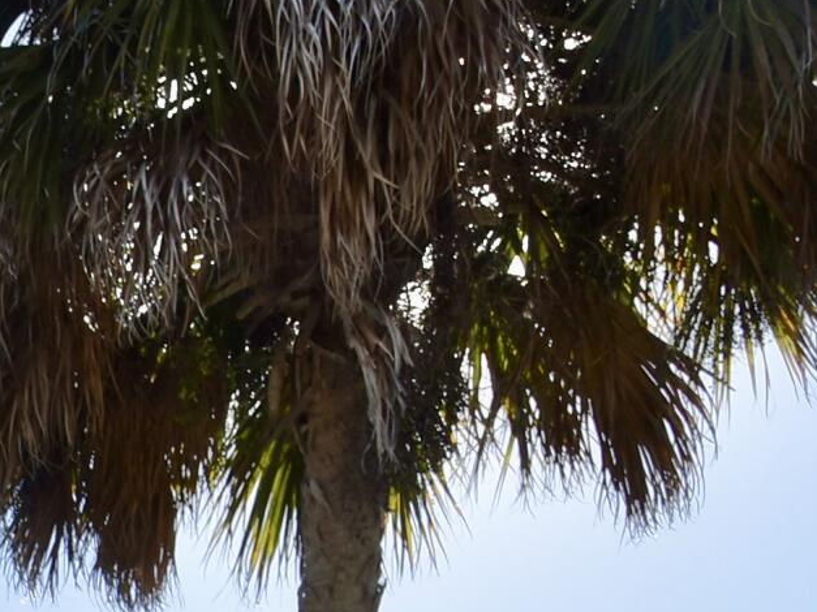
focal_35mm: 69
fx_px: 1628
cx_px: -528
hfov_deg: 21.6
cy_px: 1234
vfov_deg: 16.3
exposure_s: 1/200
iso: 100
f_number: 8
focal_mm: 10
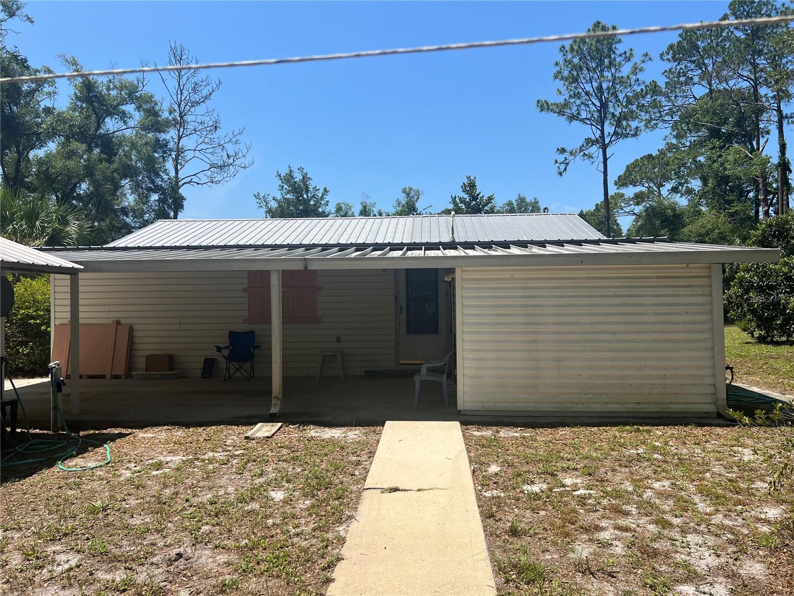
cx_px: 397
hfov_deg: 67.3
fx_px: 596
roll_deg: +0.8
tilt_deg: -0.6
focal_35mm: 26
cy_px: 298
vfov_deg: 53.1
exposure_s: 1/4274
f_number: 1.5
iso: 50
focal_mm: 5.7
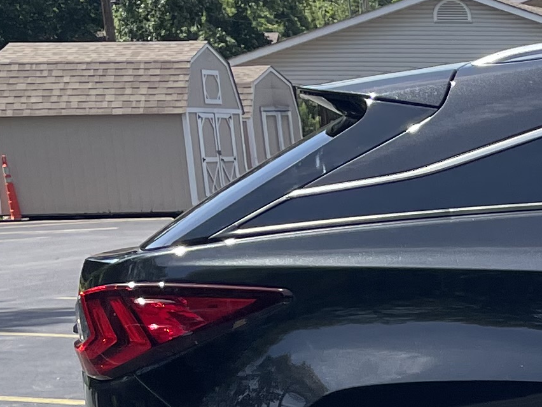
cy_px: 529
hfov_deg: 13.5
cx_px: 1122
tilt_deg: -11.9
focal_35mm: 123
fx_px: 1926
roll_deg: -0.4
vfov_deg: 11.7
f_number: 1.6
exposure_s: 1/1575
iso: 32
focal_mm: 4.2
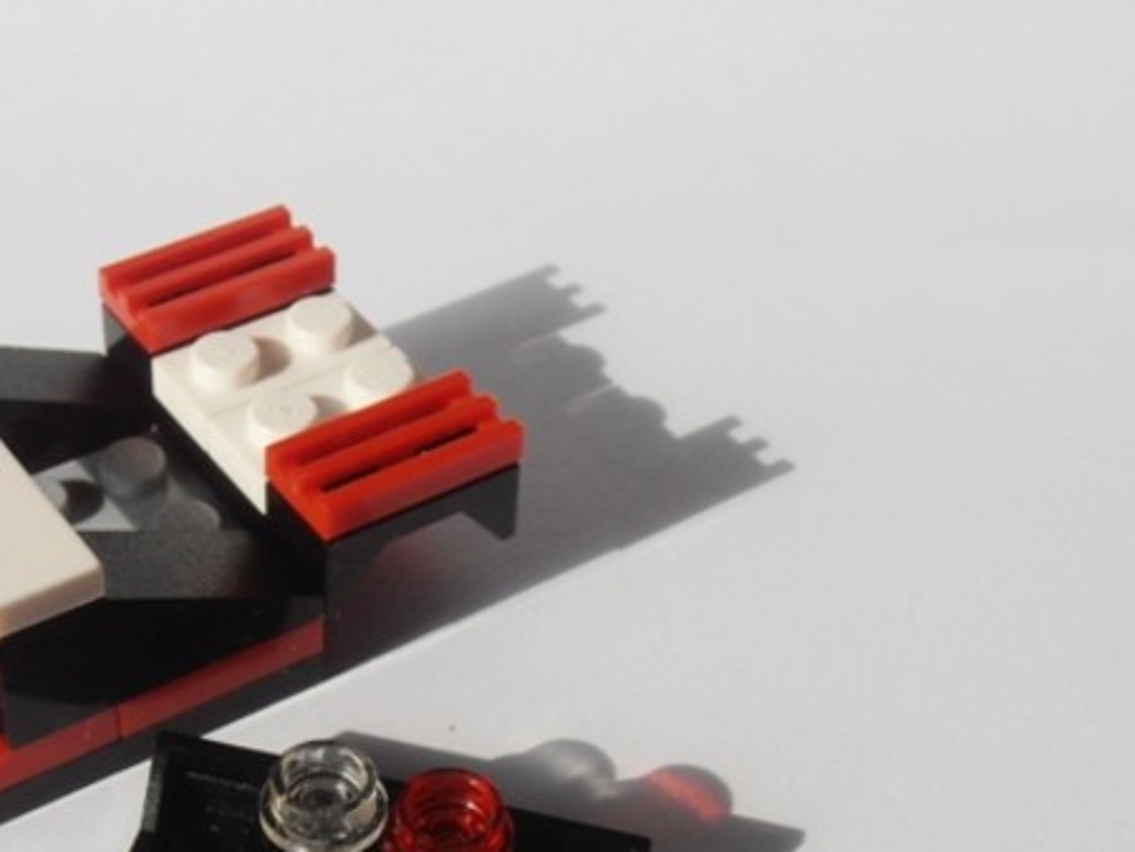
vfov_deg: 19.5
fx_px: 2428
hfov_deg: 26.0
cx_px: 305
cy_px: 798
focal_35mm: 74
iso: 80
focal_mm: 6.61
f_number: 3.9
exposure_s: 1/320
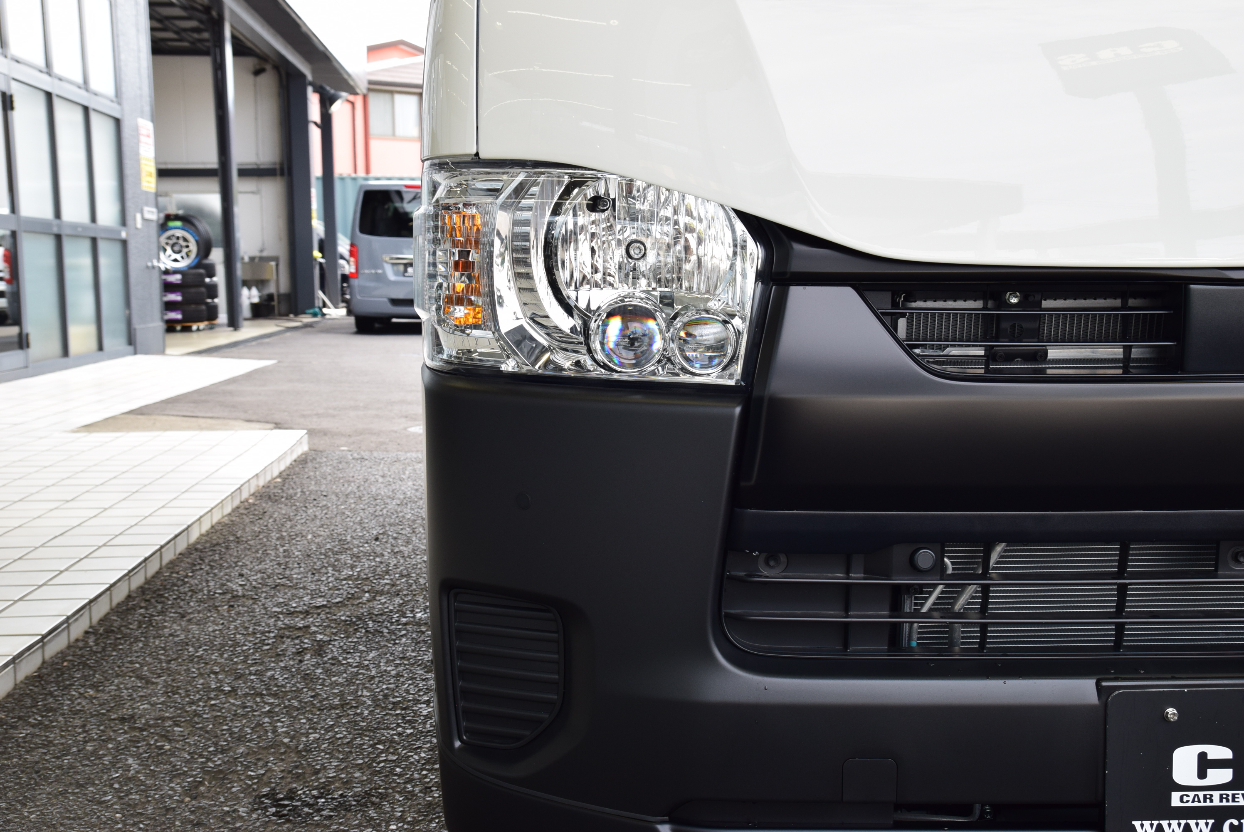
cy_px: 416
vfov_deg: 33.1
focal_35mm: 40
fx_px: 1401
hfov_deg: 47.9
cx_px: 622
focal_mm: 27
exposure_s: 1/200
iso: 400
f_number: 10
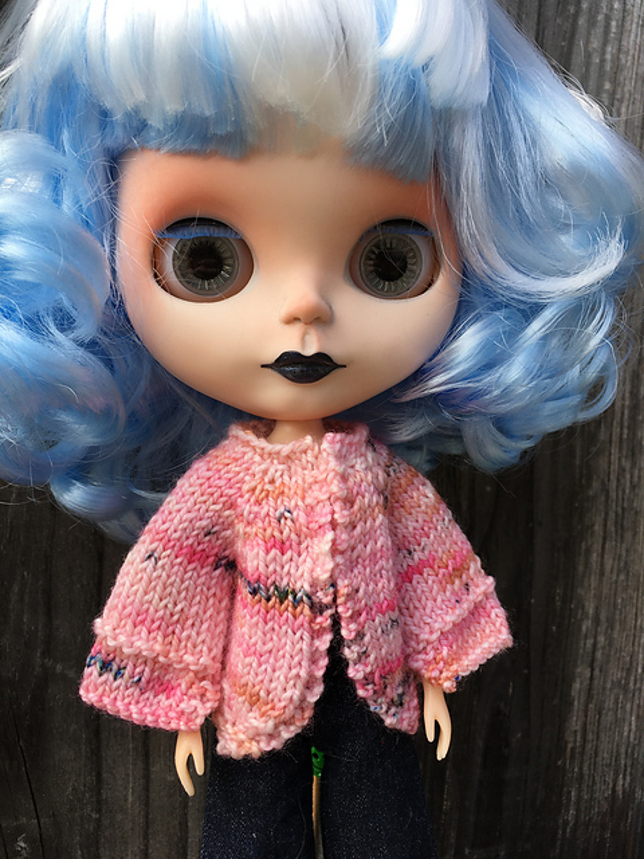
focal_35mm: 29
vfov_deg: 61.7
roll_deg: -1.2
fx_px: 719
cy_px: 430
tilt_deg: -9.9
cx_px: 322
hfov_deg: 48.2
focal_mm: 4.15
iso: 25
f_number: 2.2
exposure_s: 1/398
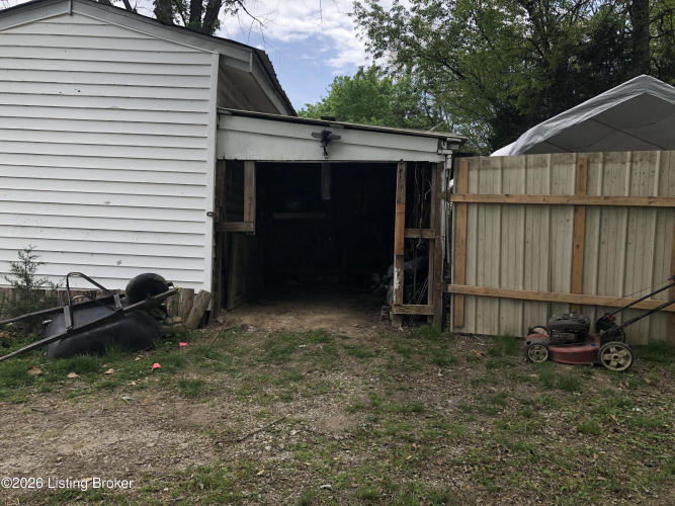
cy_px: 253
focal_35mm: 28
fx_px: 546
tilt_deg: +0.7
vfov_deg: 49.7
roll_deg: -1.4
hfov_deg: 63.5
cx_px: 338
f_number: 1.8
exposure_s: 1/1946
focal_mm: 3.99
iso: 20
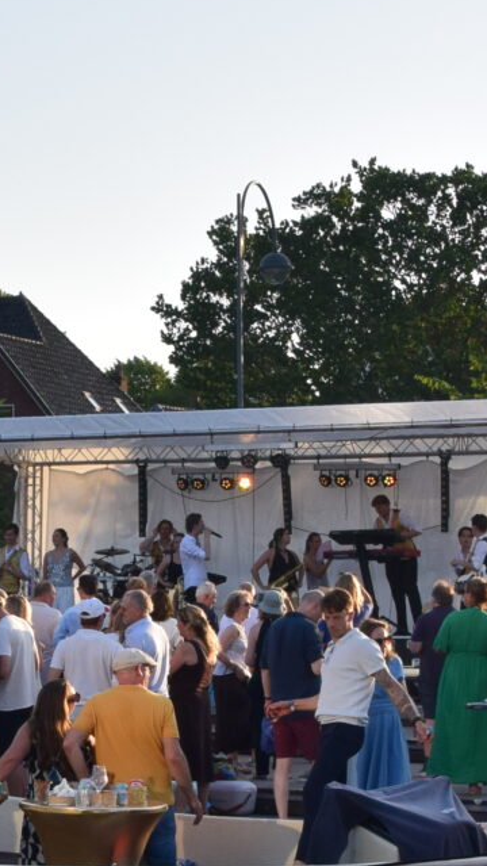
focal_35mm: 106
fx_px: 2426
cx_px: 11
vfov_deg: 20.2
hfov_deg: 11.4
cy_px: 558
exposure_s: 1/320
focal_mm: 21
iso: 400
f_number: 10
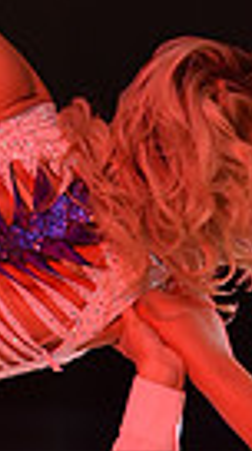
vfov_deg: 3.7
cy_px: 564
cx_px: -191
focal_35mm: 581
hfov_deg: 2.1
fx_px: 6936
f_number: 4
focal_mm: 130
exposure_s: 1/250
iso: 1600
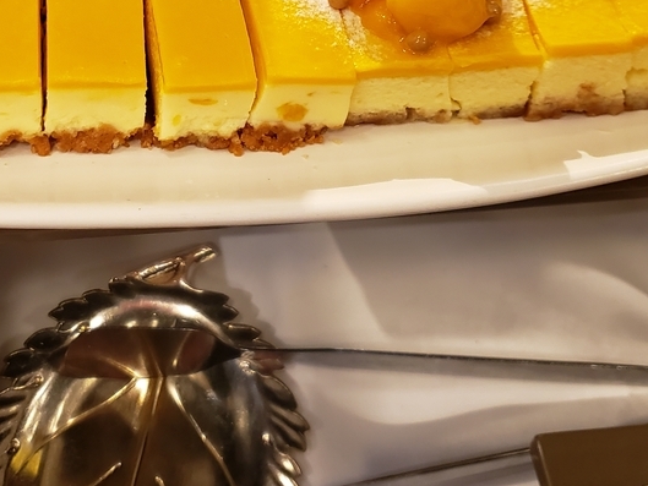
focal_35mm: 59
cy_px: 60
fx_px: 1105
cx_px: 170
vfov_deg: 24.2
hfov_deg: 32.1
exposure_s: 1/60
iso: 200
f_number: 1.5
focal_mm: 4.3
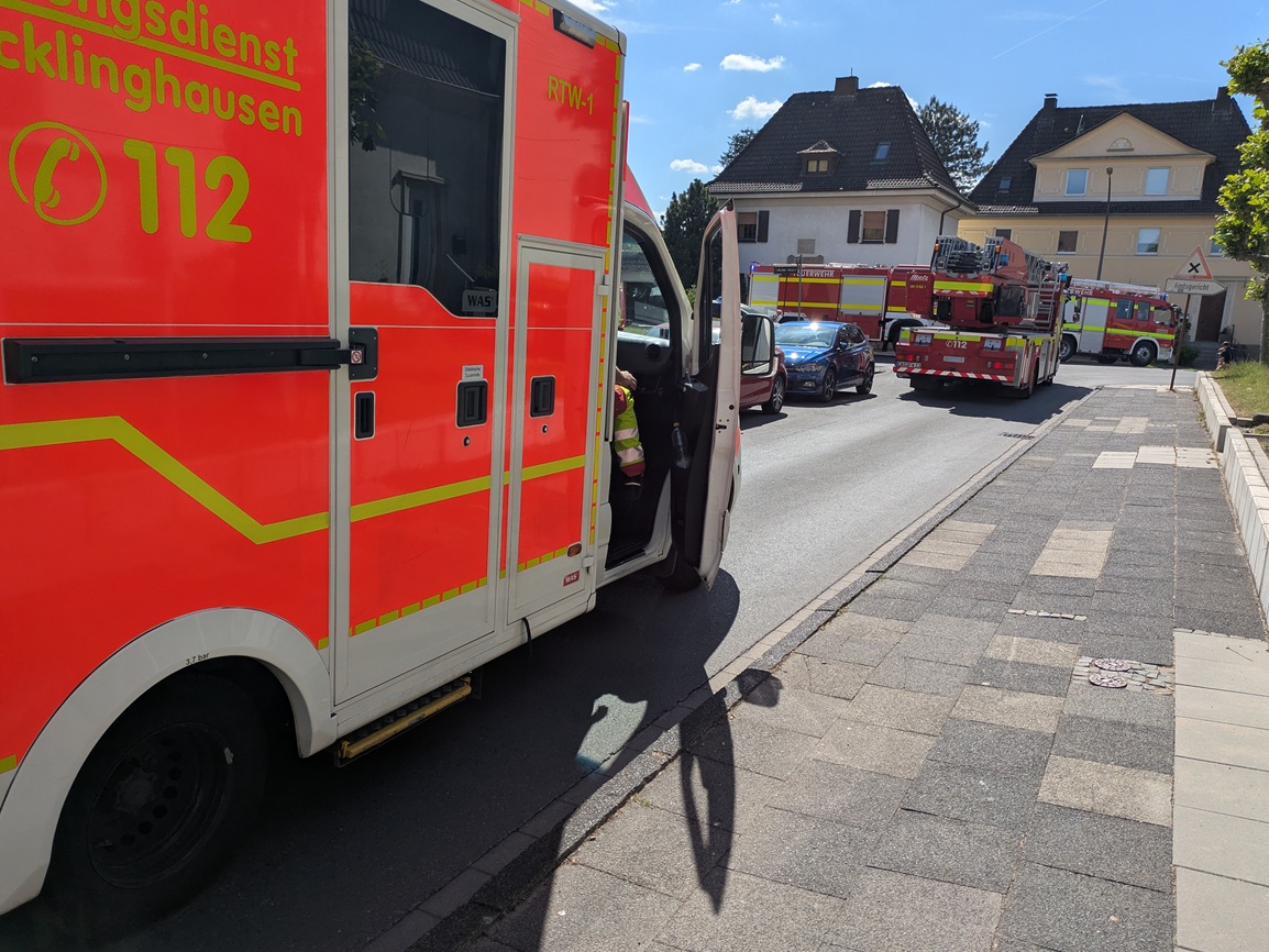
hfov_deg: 67.3
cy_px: 481
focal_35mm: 26
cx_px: 645
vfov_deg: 53.1
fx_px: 953
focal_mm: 5.43
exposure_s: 1/3953
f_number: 1.89
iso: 52
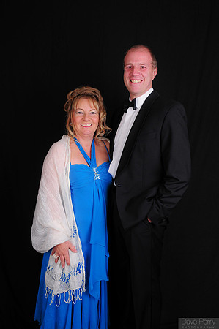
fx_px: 329
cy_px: 164
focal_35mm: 36
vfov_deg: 53.2
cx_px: 110
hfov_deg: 36.8
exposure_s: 1/125
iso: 200
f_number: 8
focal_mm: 24
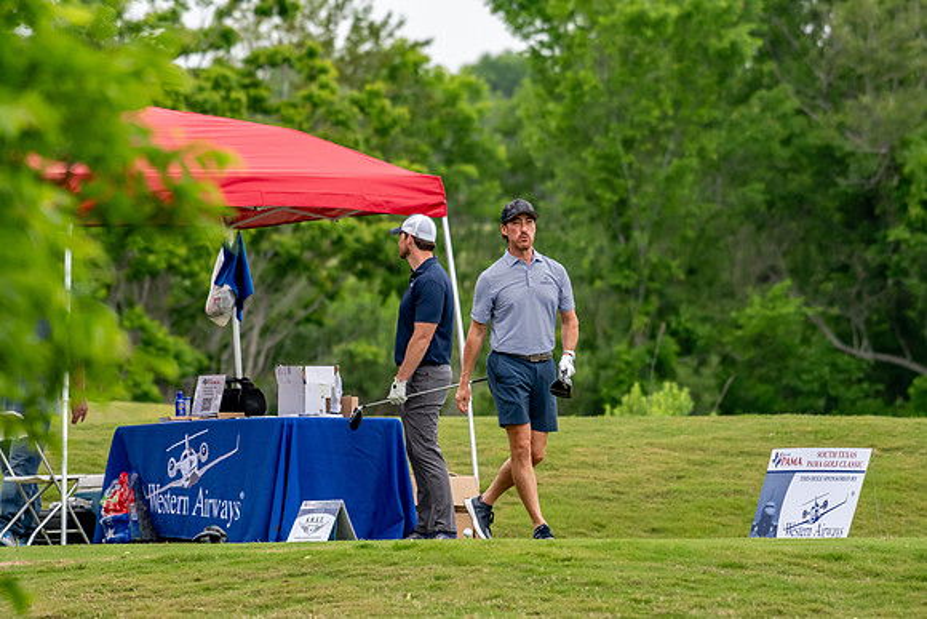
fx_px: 11590
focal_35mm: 450
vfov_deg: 3.1
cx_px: 464
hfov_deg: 4.6
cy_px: 310
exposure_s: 1/2000
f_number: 5.6
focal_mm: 300
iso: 1100
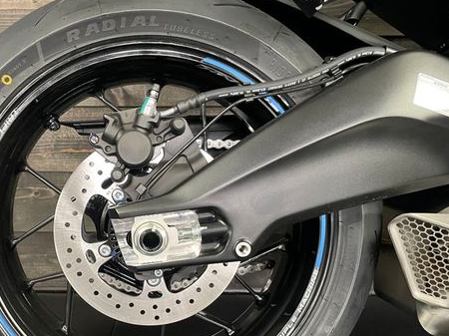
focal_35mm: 37
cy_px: 220
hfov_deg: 49.3
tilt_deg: -7.5
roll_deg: -0.2
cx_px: 151
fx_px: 480
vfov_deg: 38.3
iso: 400
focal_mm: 4.2
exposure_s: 1/50
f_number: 1.6
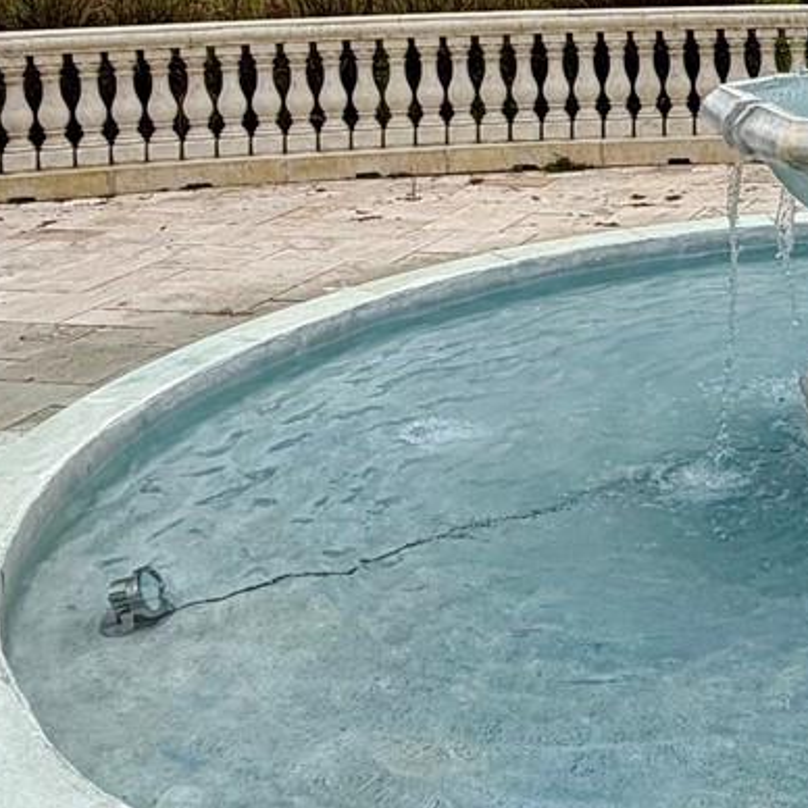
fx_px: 1347
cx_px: 1006
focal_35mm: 51
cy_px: 160
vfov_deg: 32.5
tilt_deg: -7.7
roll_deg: +2.3
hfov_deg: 28.4
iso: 20
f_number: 2.2
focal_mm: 2.22
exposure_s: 1/1848
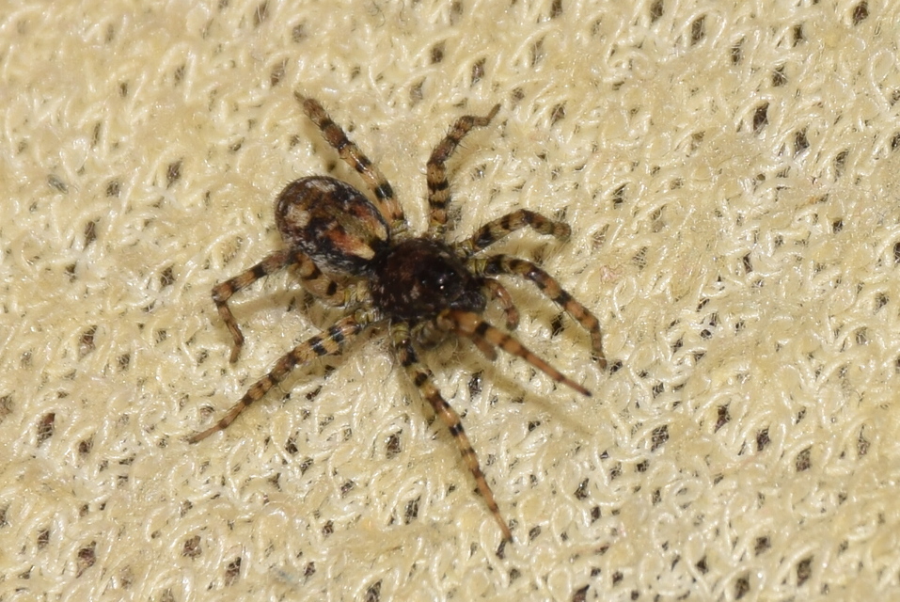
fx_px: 5255
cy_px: 301
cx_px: 450
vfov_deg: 6.6
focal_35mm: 210
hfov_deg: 9.8
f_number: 13
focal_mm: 140
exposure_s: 1/160
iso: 100
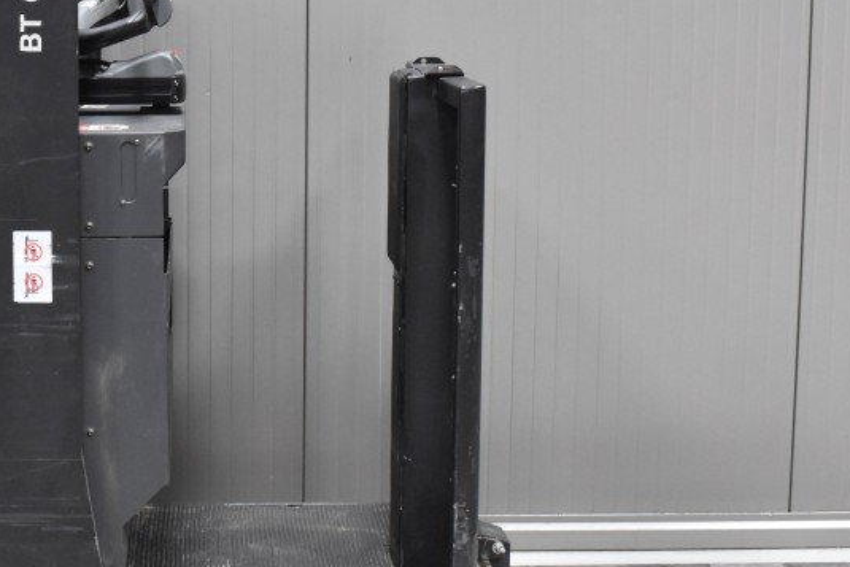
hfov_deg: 26.9
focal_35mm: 74
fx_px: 1748
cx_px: 187
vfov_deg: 18.4
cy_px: 186
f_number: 5
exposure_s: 1/30
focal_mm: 22
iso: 1600
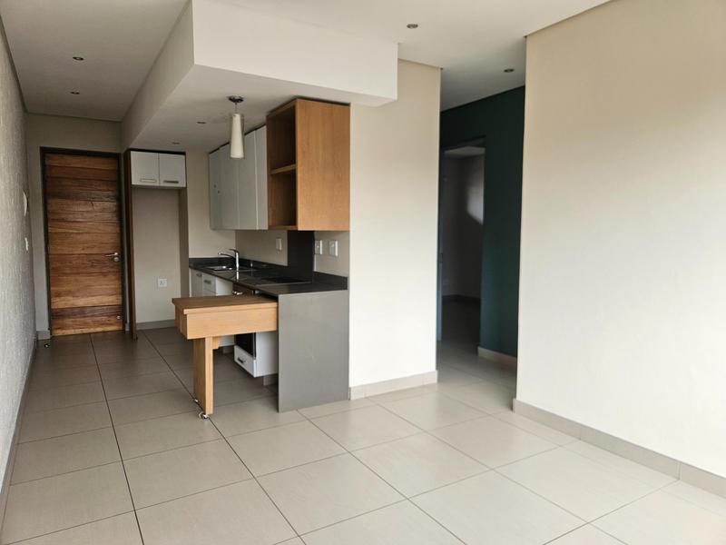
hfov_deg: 73.9
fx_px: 482
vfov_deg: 58.9
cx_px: 363
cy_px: 272
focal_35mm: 23
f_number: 1.8
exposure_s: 1/180
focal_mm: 5.4
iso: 64
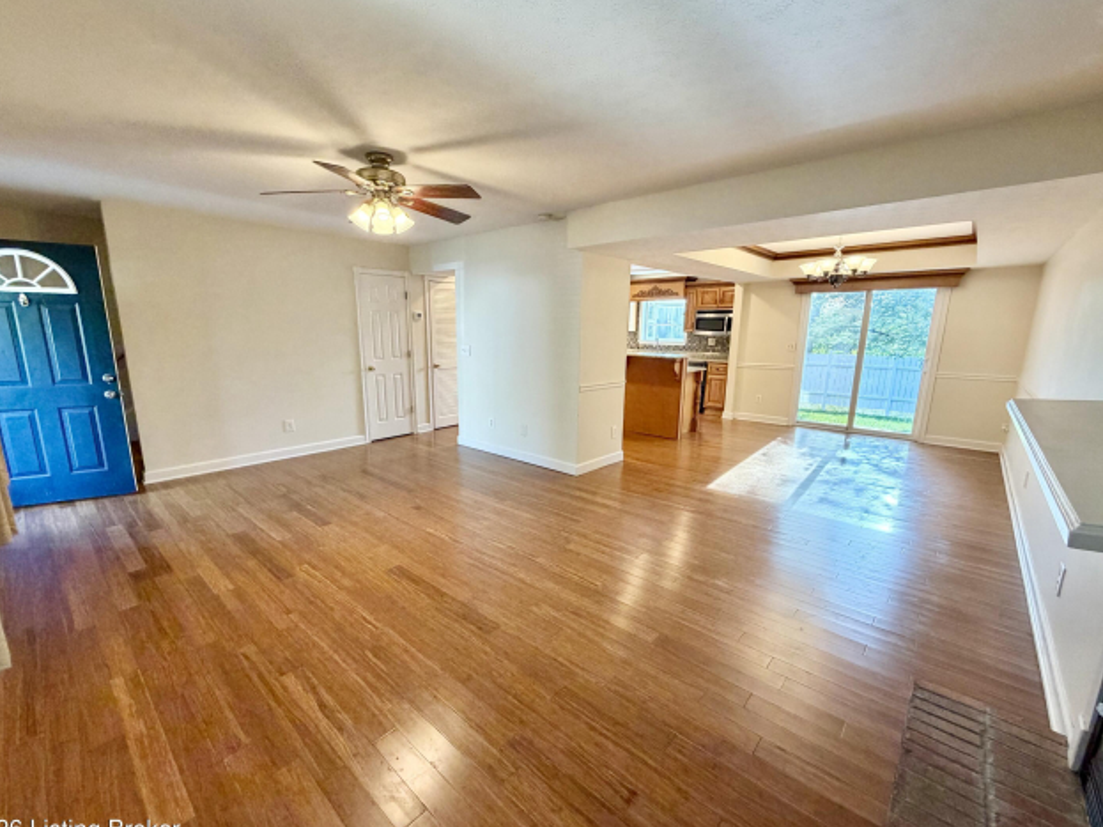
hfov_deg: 98.2
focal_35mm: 15
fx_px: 478
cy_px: 427
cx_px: 537
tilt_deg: -11.9
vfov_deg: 81.7
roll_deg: -0.3
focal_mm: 2.22
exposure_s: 1/120
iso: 320
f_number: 2.2
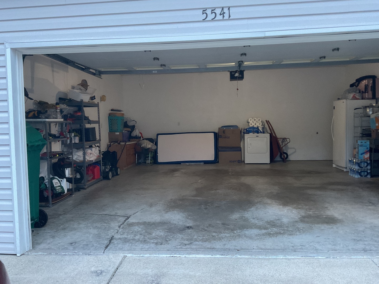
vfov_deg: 48.2
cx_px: 190
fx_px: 318
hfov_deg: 61.7
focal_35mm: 29
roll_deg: +0.8
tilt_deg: -3.2
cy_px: 142
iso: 250
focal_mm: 3
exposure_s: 1/60
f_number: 1.8
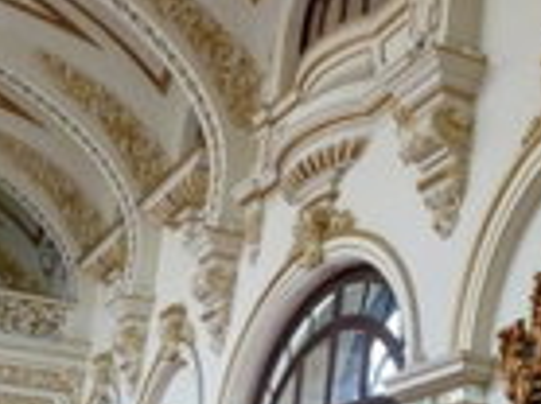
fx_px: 1124
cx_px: 697
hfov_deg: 23.9
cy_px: 388
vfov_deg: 19.9
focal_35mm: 72
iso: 400
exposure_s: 1/15
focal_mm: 4.1
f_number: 3.3
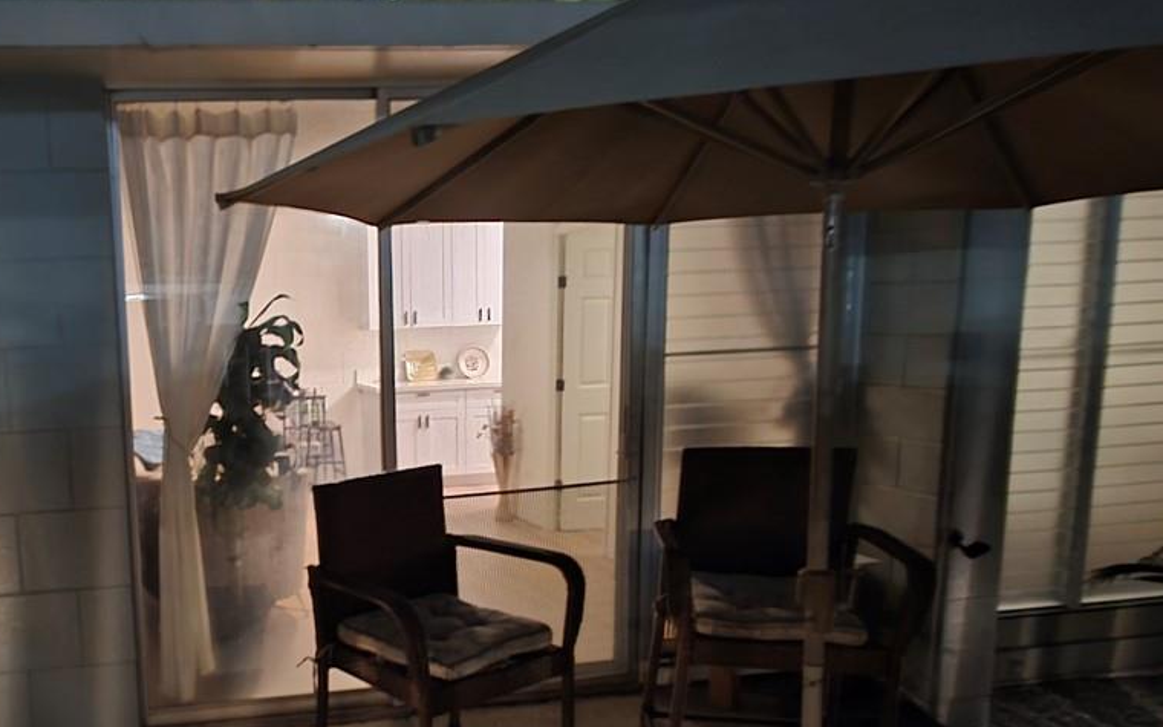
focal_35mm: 29
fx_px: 919
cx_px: 246
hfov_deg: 59.9
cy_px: 473
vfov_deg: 42.7
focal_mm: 2.2
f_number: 1.9
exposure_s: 1/9.99
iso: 640
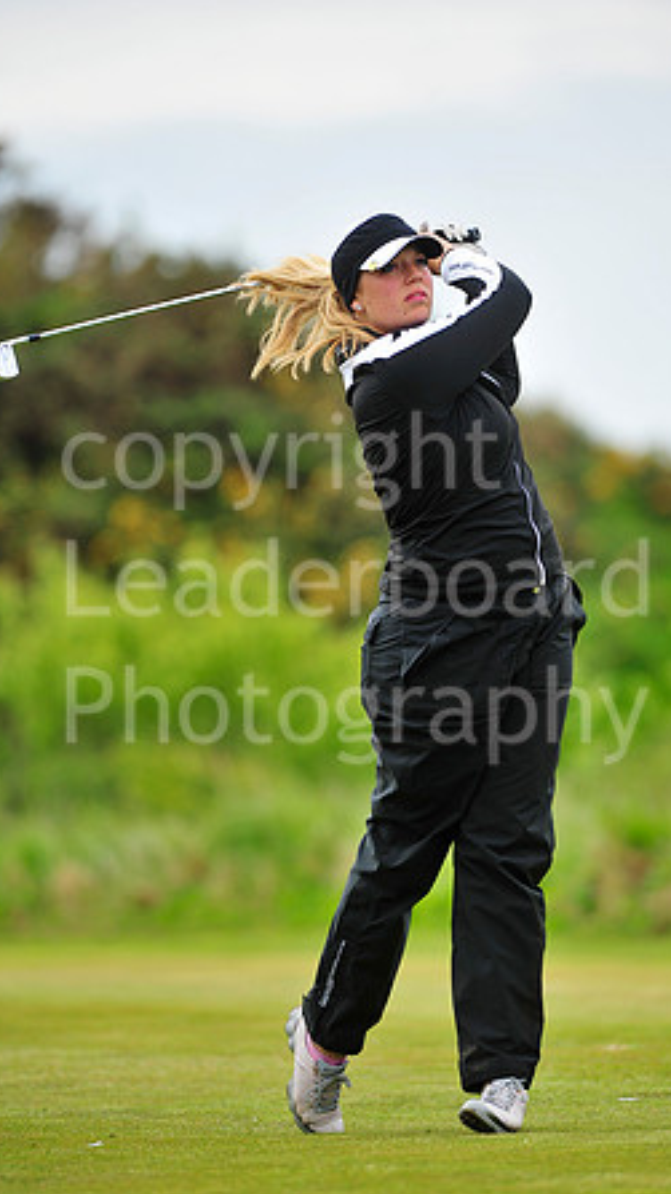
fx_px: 10009
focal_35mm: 316
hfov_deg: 3.8
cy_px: 598
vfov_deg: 6.8
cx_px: 360
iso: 400
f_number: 4
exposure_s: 1/3200
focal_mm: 300
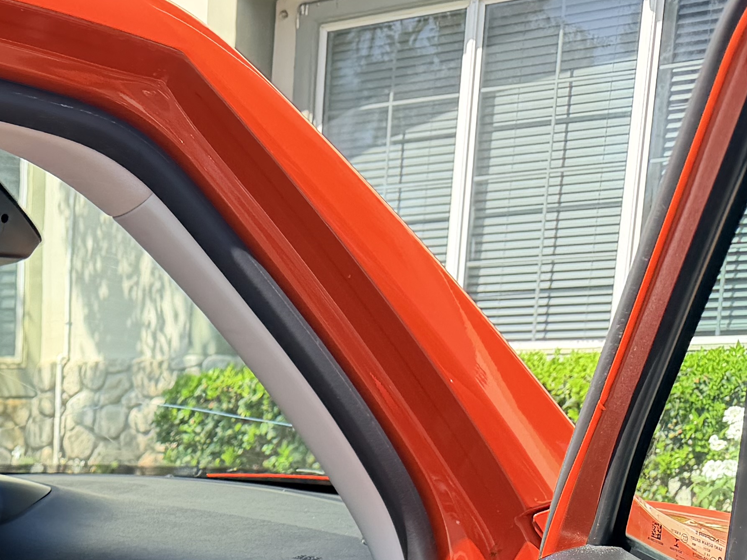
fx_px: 1662
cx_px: -212
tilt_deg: -18.4
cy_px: 833
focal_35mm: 77
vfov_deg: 17.3
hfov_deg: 22.7
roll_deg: +2.6
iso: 80
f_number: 1.78
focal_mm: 6.76
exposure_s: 1/757
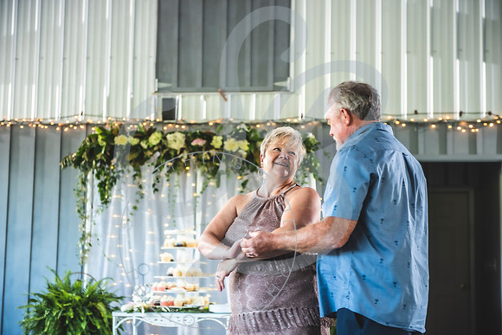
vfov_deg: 19.5
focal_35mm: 70
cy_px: 168
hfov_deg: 28.8
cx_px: 251
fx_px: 976
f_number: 2.8
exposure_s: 1/125
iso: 250
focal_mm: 70
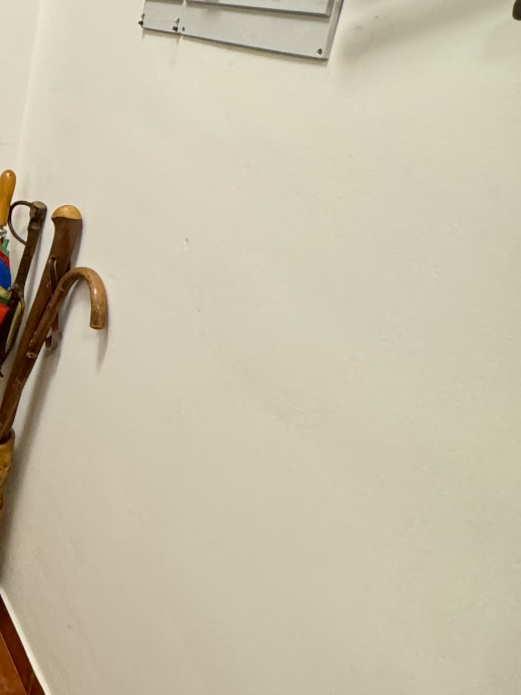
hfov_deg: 26.2
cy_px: 213
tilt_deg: -16.9
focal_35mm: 42
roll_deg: -3.0
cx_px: -240
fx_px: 843
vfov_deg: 43.9
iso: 400
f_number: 2.2
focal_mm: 2.22
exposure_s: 1/50
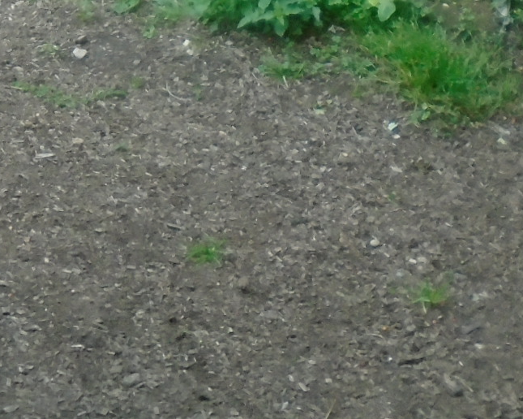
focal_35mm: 102
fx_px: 1579
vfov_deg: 13.8
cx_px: 148
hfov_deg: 18.7
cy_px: -283
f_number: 3.2
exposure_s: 1/250
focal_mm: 4.6
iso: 160
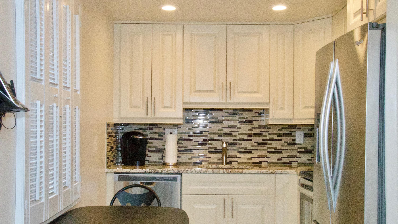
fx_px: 449
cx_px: 199
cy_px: 120
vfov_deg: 28.0
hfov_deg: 47.8
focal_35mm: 43
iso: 25600
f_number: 22
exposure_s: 1/200
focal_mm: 27
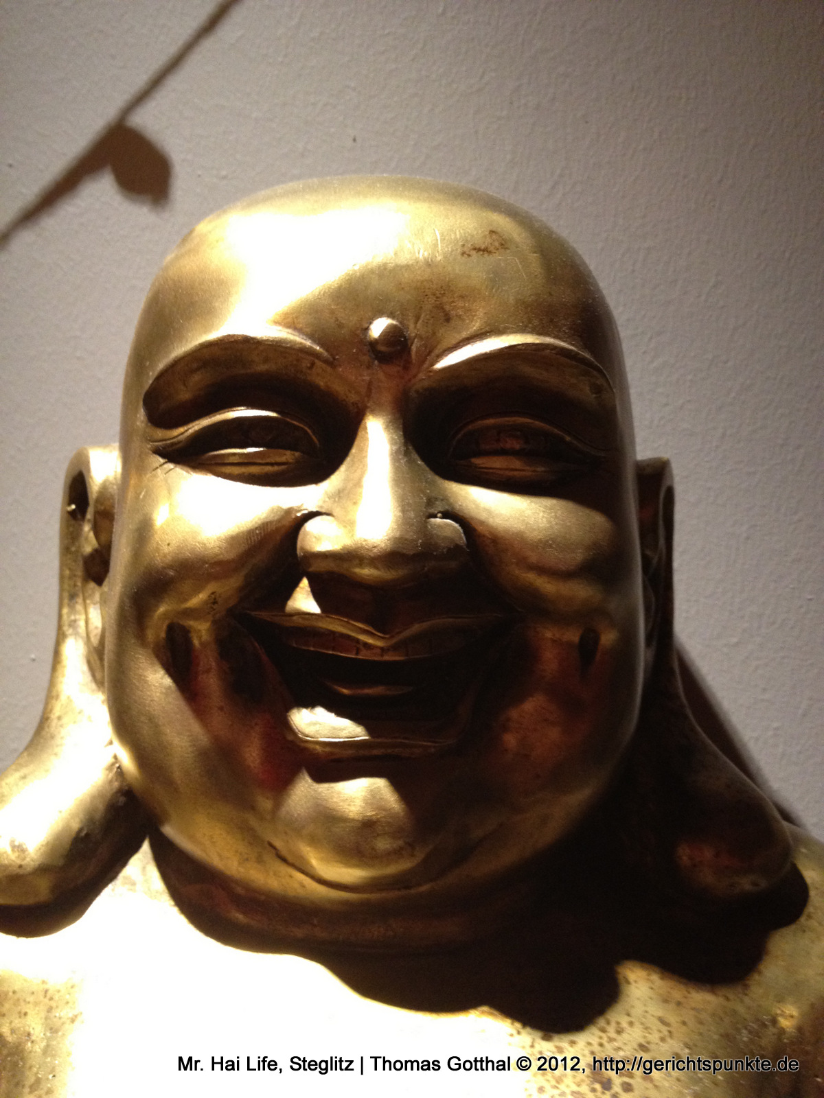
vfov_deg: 52.6
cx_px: 412
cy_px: 549
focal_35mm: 35
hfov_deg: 40.7
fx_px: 1111
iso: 250
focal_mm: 4.28
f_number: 2.4
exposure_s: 1/20
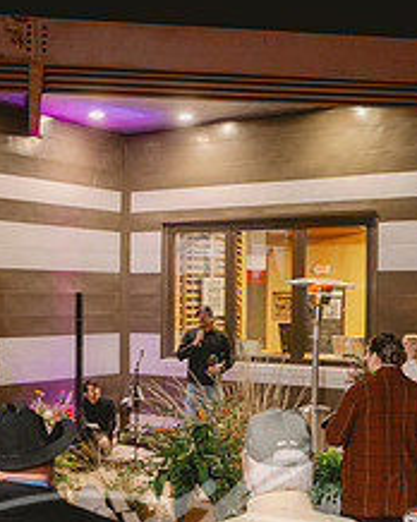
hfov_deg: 25.3
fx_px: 927
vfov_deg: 31.4
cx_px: 170
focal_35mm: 60
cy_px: 316
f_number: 2.8
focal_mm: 24
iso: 2500
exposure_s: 1/100
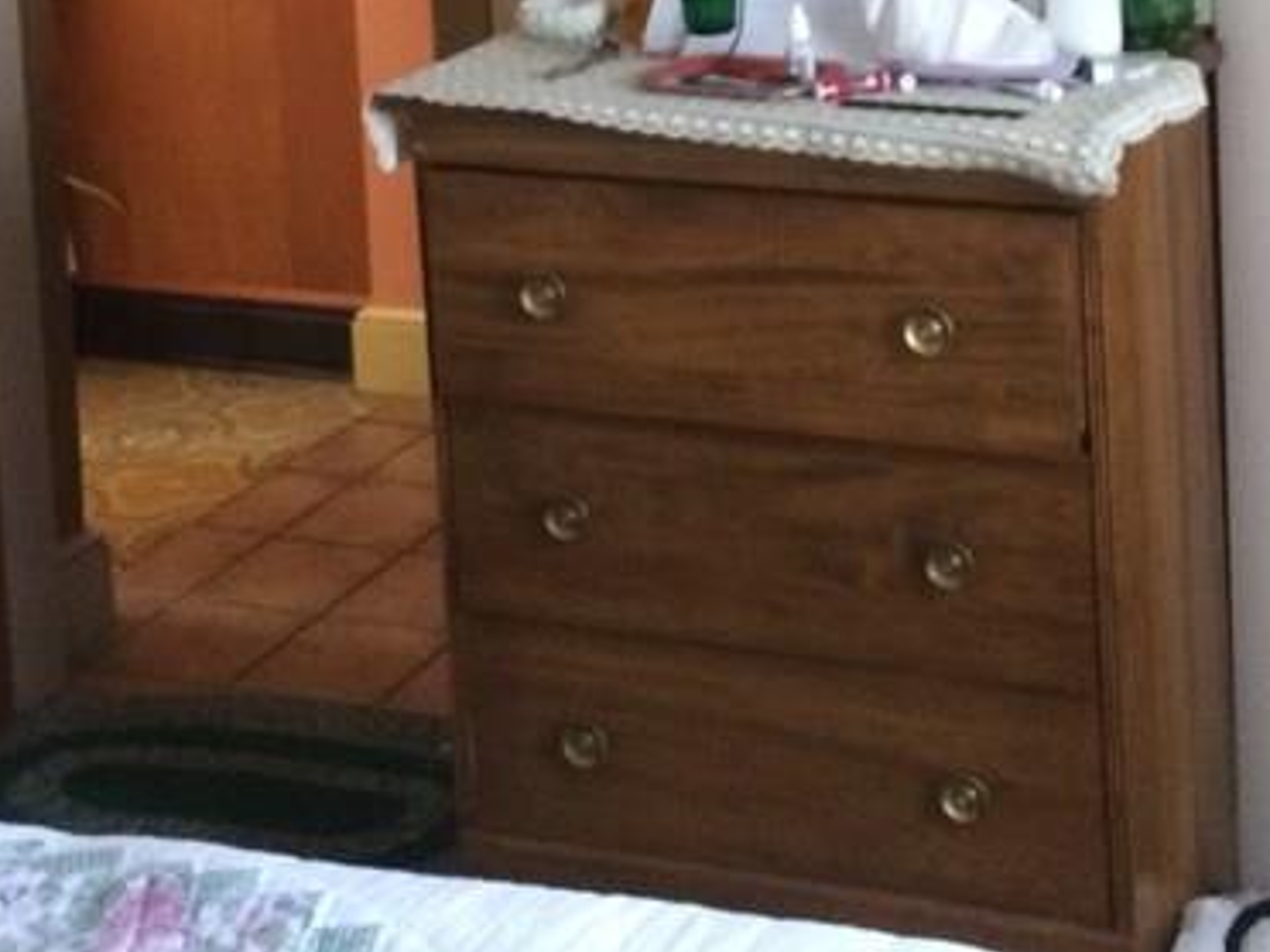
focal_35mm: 80
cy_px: -277
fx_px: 2934
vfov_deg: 17.3
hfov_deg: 24.2
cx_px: 893
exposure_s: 1/15
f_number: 2.2
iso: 250
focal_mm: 4.15
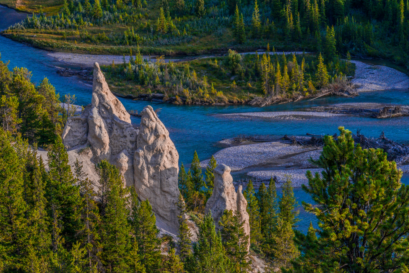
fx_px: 1477
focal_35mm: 130
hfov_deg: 15.8
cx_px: 204
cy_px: 136
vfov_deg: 10.6
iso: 400
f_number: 22
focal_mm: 130
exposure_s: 1/100
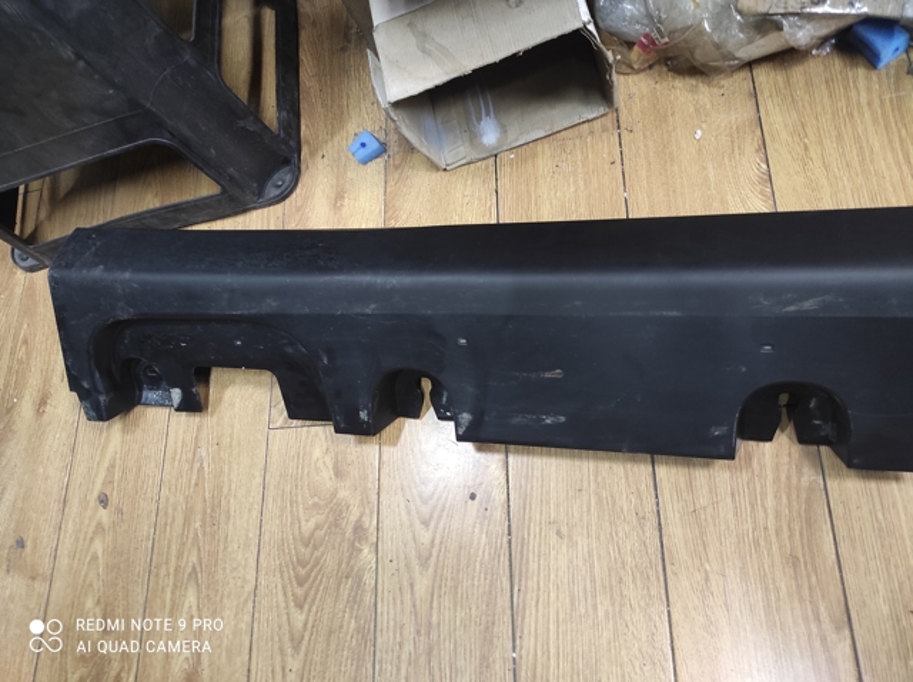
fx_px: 658
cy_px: 341
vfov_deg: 54.8
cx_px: 456
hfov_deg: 69.5
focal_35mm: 25
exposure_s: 1/33
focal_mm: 5.43
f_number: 1.89
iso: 1014
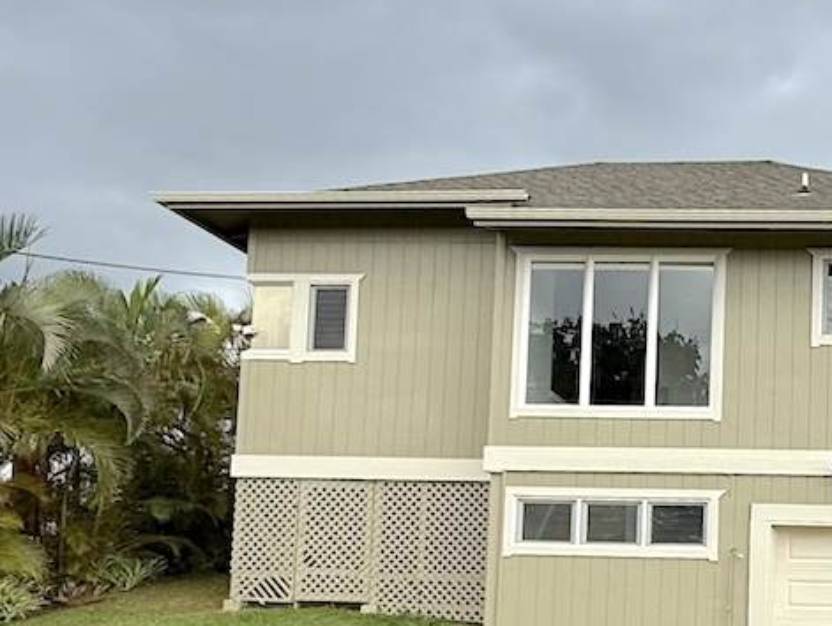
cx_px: 782
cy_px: 467
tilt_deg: +5.1
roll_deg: +1.2
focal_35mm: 32
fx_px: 770
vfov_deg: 42.9
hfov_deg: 49.2
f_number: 2.2
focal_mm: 2.22
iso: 50
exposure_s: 1/820
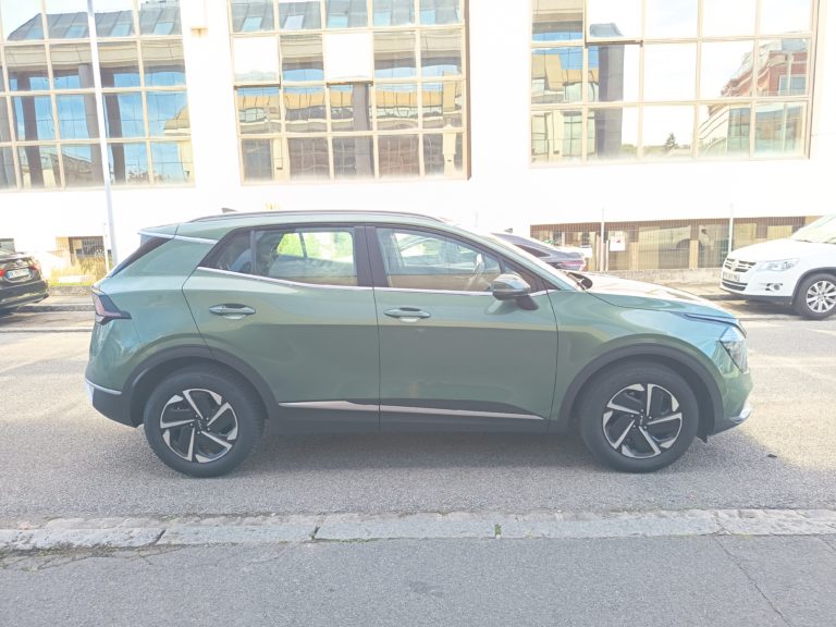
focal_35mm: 24
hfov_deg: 71.6
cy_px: 314
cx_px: 418
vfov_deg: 56.8
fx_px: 580
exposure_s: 1/100
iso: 96
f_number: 1.7
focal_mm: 5.27
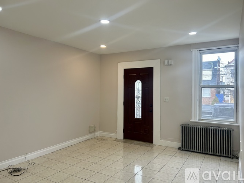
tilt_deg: +2.1
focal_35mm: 26
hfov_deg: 67.3
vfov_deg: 53.0
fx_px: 183
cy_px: 92
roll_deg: -0.8
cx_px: 122
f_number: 1.5
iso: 64
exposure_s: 1/159
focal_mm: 5.7
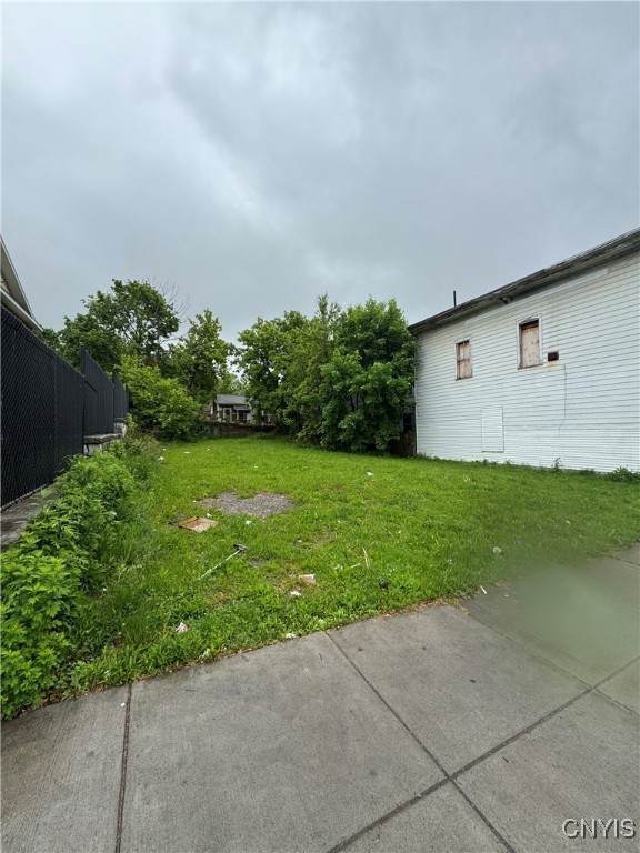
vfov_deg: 102.1
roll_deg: +0.7
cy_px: 426
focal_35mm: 14
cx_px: 320
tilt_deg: +0.5
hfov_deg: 85.7
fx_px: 345
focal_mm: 2.22
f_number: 2.2
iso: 40
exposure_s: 1/675
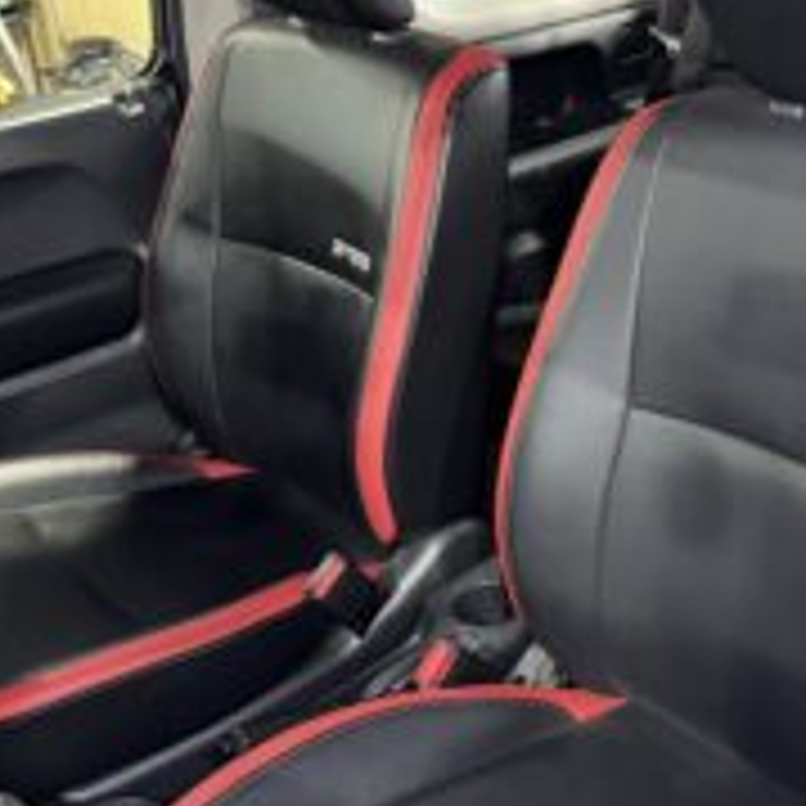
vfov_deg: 37.6
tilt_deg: -26.5
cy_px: 398
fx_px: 1185
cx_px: 549
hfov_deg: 37.1
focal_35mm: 45
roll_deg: +2.4
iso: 125
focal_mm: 5.96
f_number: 1.6
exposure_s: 1/11
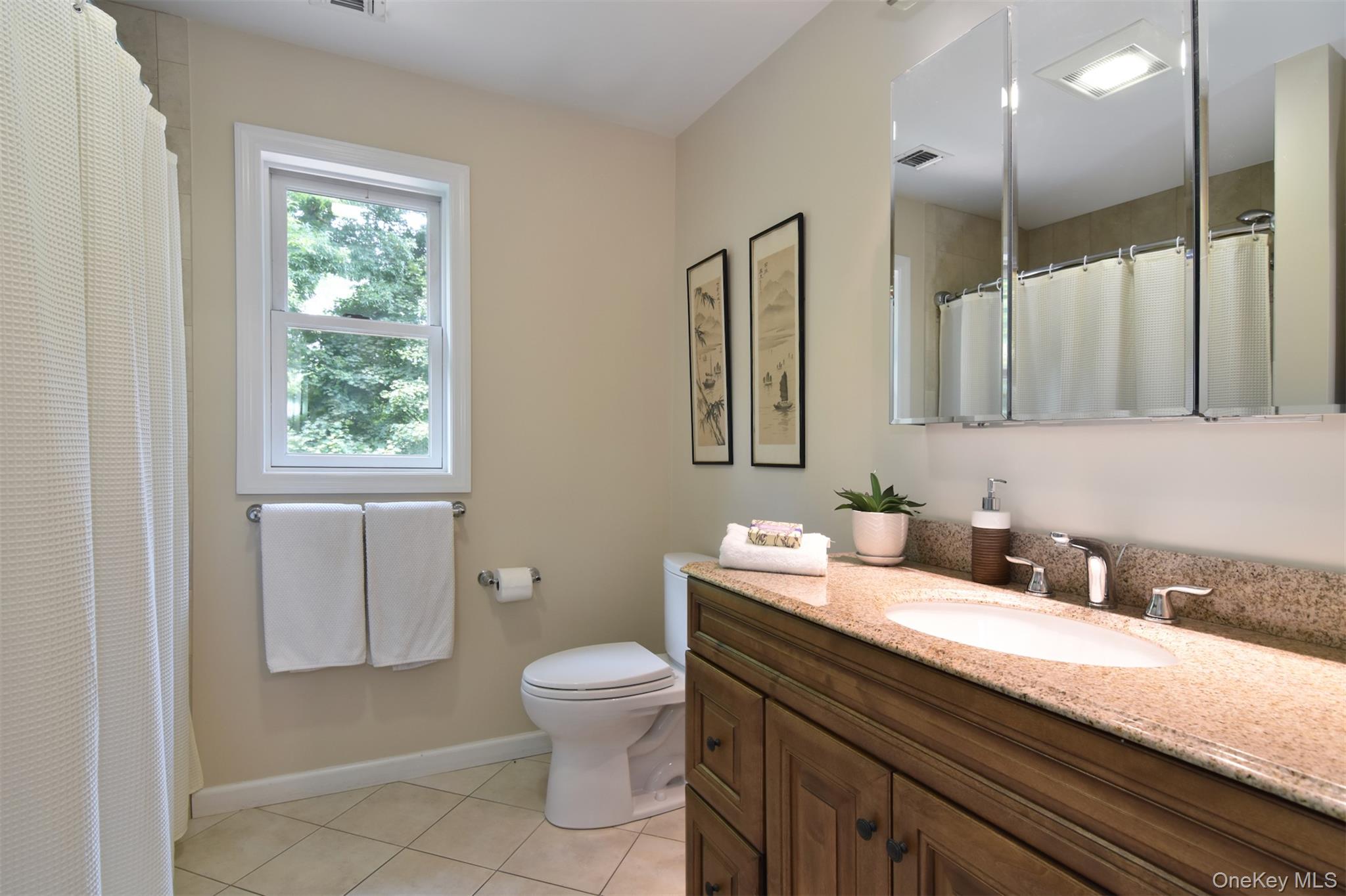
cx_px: 673
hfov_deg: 95.0
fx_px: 617
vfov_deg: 72.0
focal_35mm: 16
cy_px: 448
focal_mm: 11
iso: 640
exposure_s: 1/30
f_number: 8
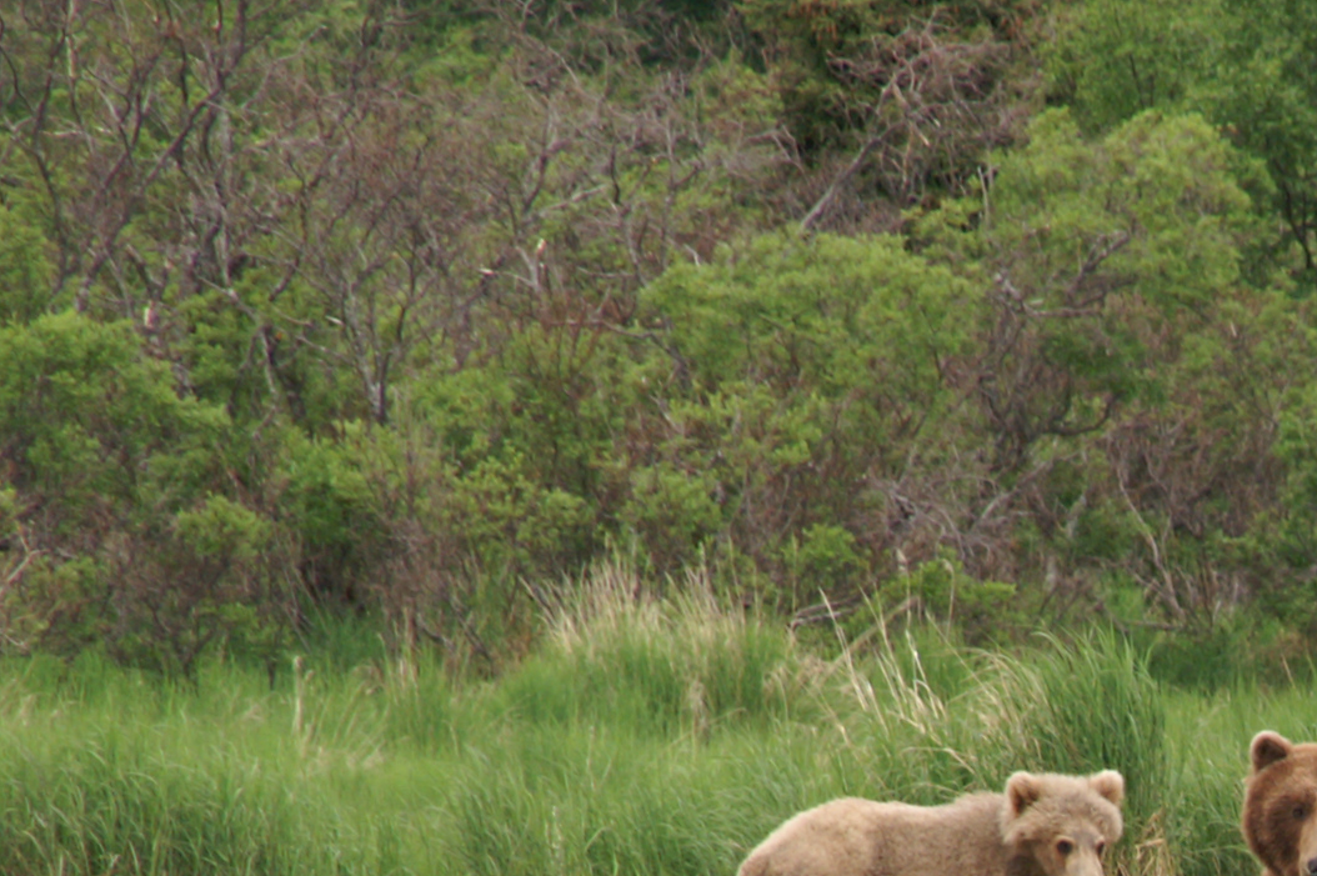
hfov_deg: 2.4
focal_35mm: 856
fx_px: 31290
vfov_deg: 1.6
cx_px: 1338
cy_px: 1085
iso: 400
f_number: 11
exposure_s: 1/250
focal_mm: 200
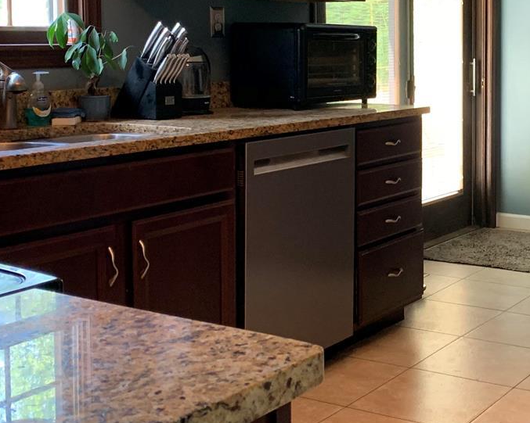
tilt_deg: -4.6
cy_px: 114
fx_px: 941
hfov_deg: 30.3
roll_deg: +0.0
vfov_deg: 25.1
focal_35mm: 60
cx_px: 457
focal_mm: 4.25
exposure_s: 1/60
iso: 200
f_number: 1.8
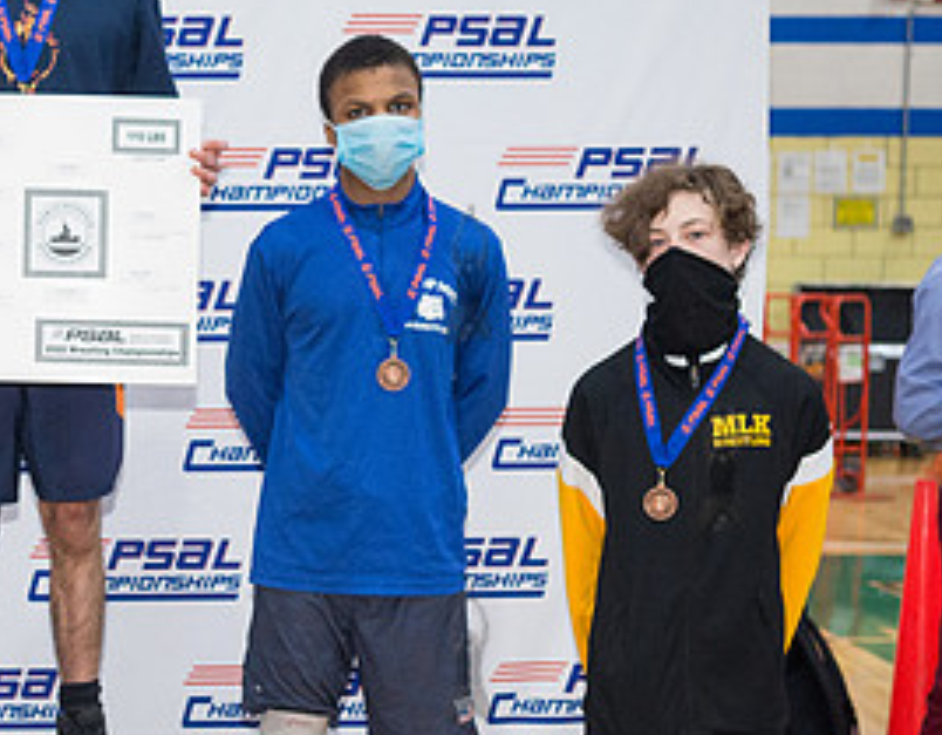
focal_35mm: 86
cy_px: 455
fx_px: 2374
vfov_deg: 17.6
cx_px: 63
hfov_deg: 21.8
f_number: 3.5
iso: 4000
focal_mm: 35
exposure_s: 1/400
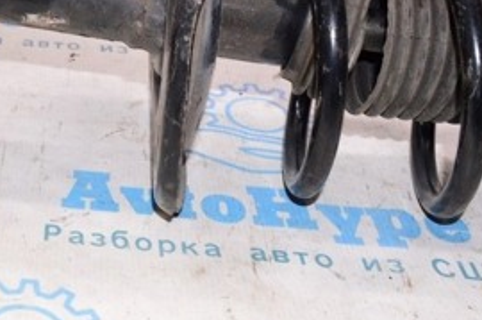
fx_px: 855
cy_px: 76
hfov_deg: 29.0
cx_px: -21
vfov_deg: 21.0
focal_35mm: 64
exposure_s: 1/100
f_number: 8
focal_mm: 18
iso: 1600
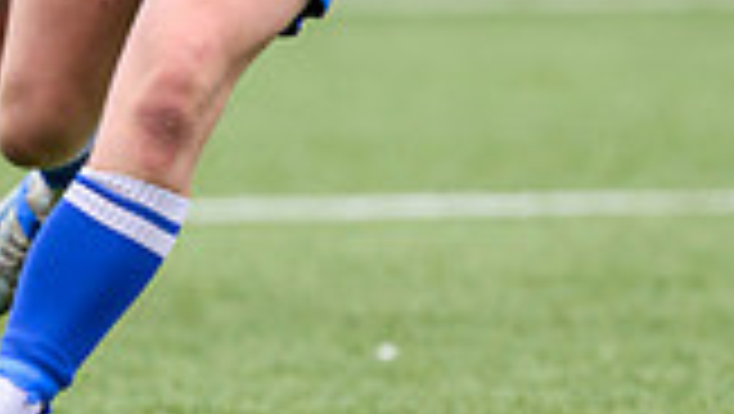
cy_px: -112
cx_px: -218
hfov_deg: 1.2
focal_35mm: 1750
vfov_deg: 0.7
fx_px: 34088
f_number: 3.5
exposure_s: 1/1600
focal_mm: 400
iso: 500
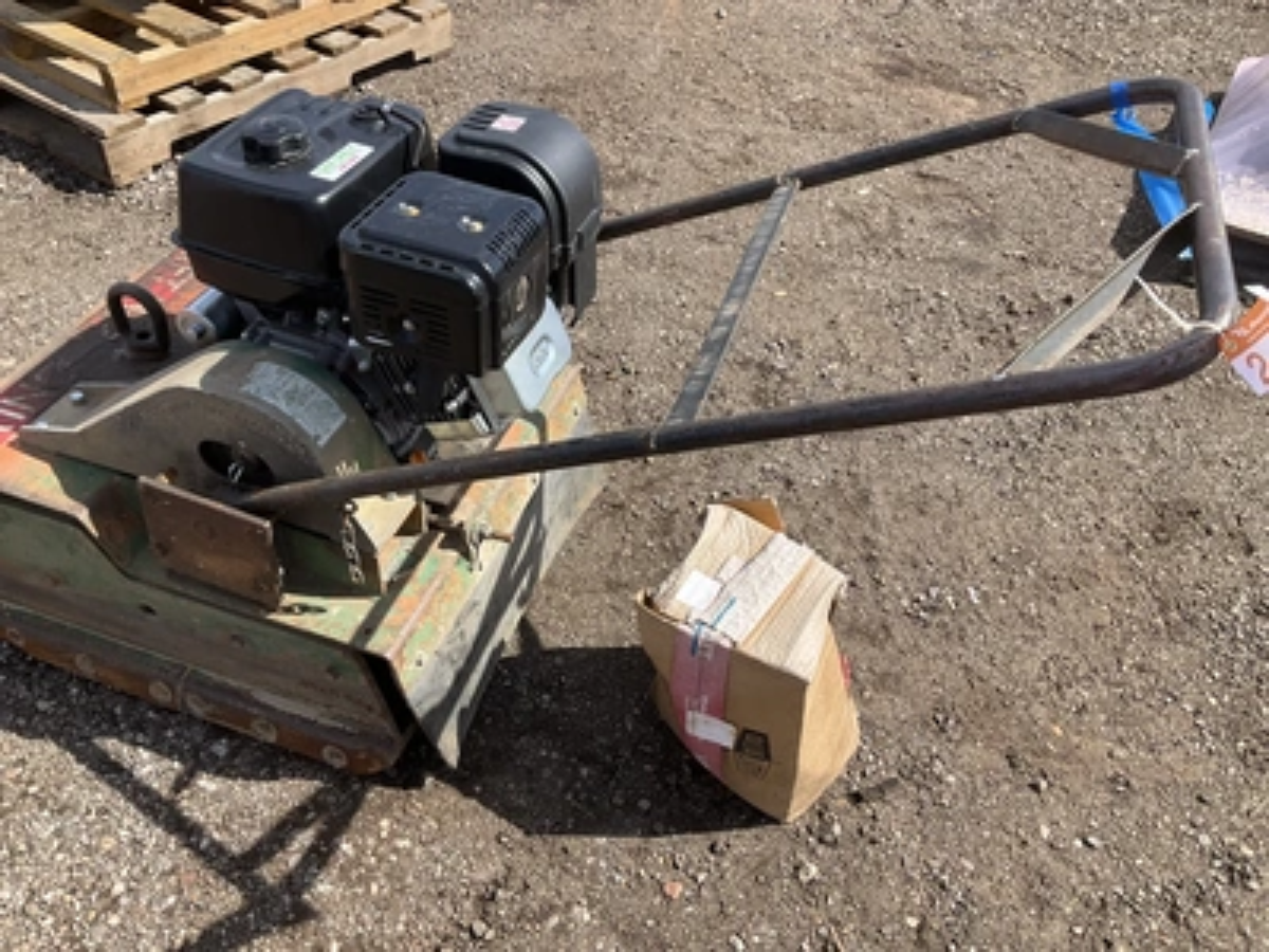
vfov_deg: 48.2
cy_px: 476
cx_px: 634
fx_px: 1063
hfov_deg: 61.7
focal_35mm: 29
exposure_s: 1/1121
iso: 25
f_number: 1.8
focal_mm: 3
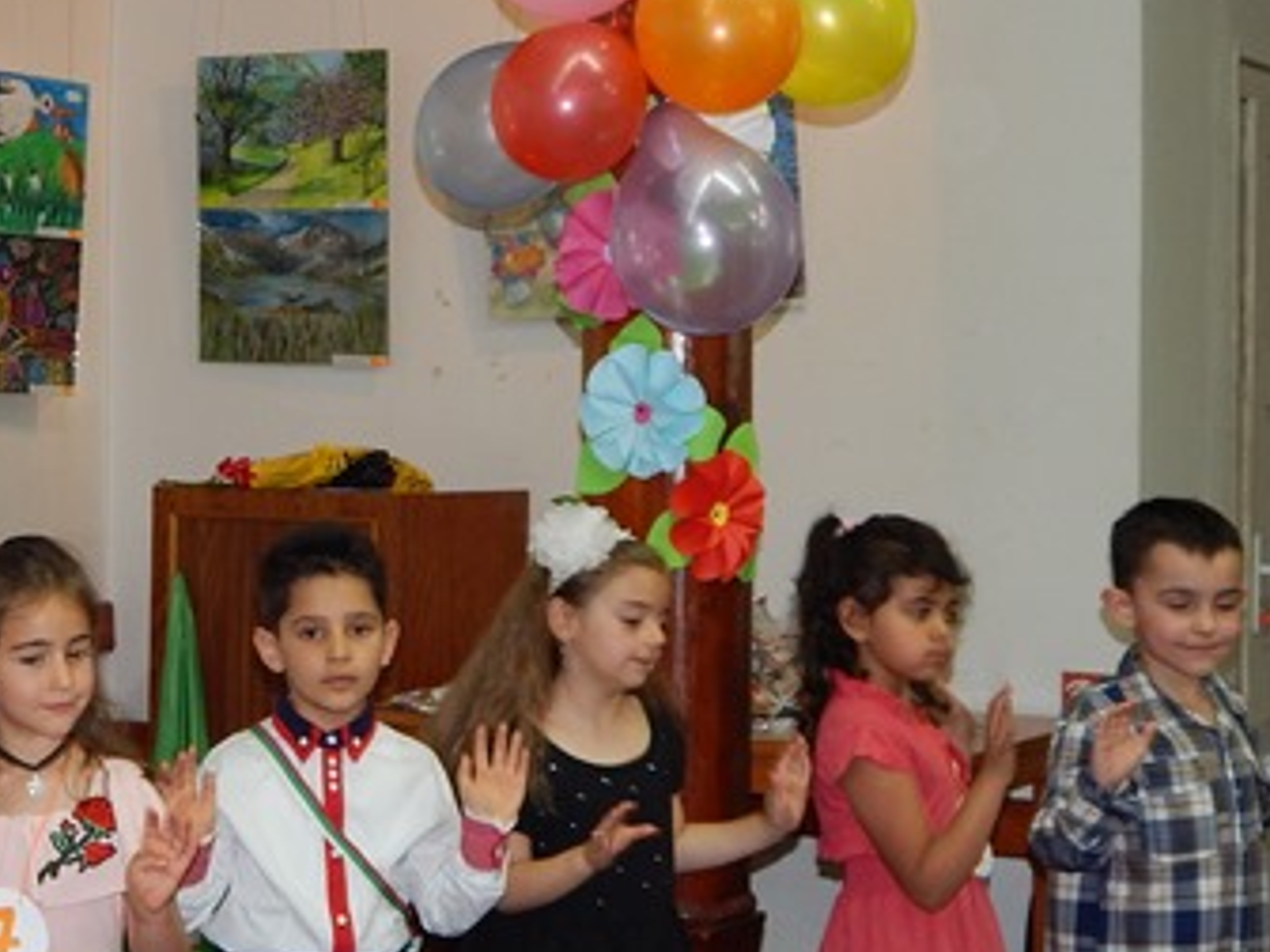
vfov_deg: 18.0
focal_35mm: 82
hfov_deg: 23.1
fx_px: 3008
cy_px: 397
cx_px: 68
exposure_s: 1/30
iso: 200
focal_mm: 7.7
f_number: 3.6
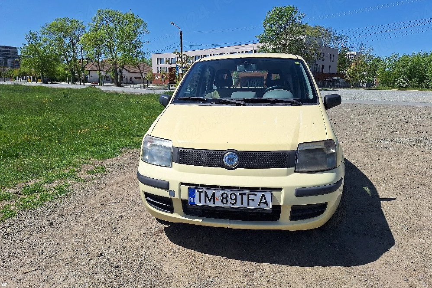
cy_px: 141
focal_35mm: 24
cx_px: 216
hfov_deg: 73.8
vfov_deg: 53.1
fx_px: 288
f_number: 1.8
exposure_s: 1/5000
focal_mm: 5.54
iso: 40
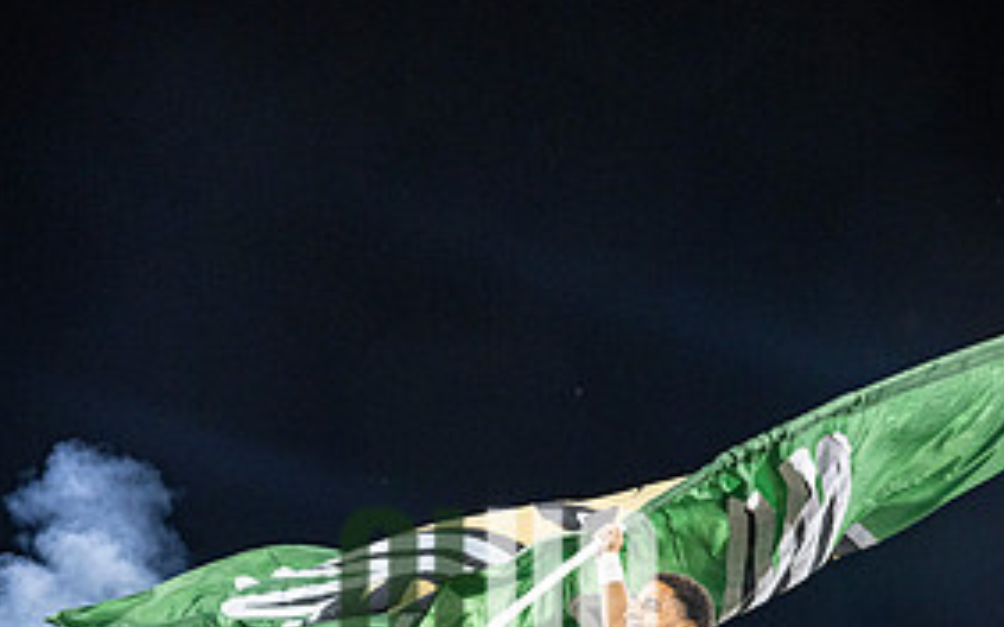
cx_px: 498
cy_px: 606
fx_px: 1067
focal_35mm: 39
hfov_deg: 50.4
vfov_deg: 30.7
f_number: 3.2
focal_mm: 24
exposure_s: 1/500
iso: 1250
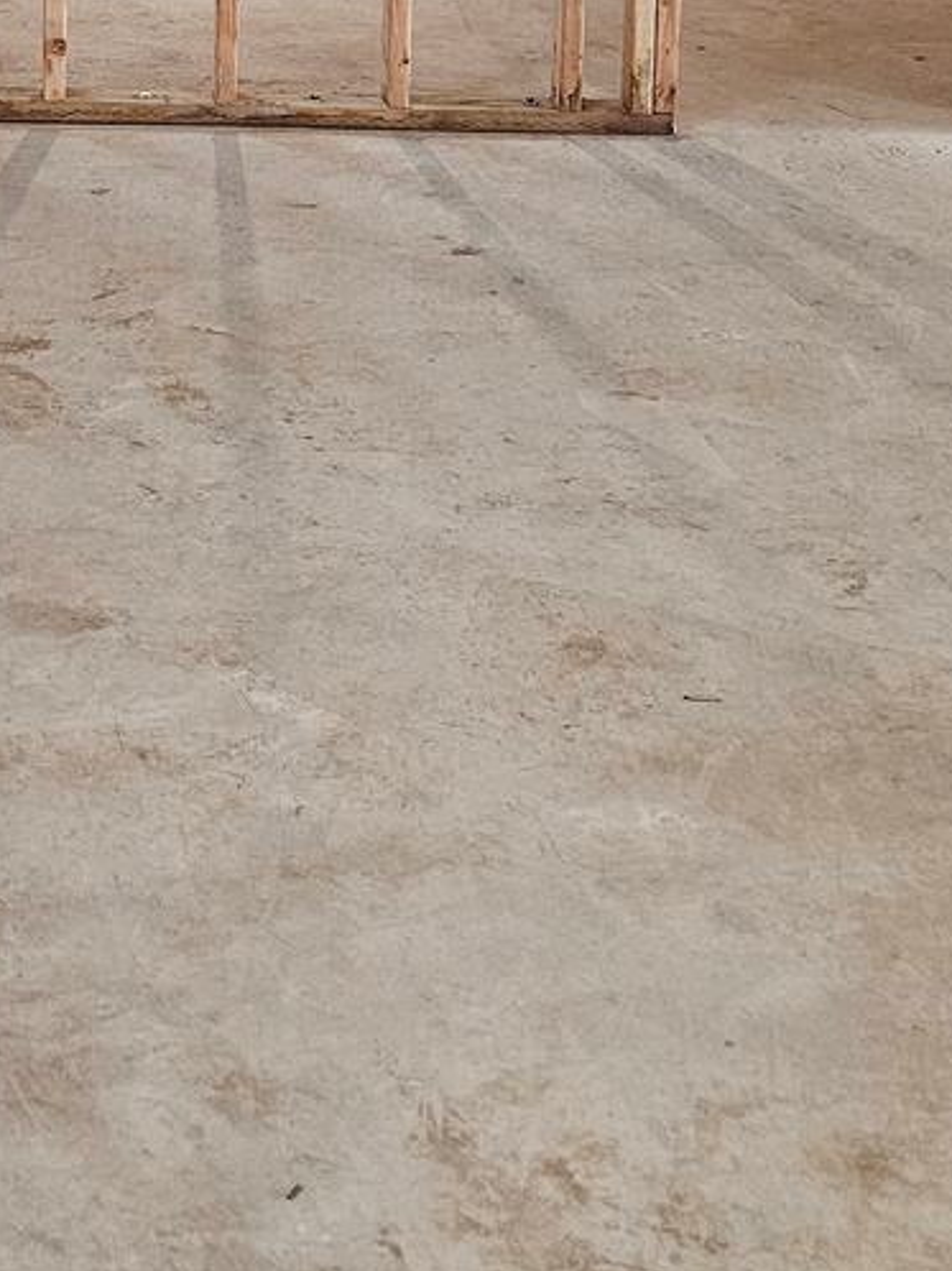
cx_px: 10
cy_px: -227
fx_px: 2606
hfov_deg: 20.1
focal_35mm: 71
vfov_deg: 24.9
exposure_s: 1/120
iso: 800
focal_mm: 6.3
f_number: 1.7
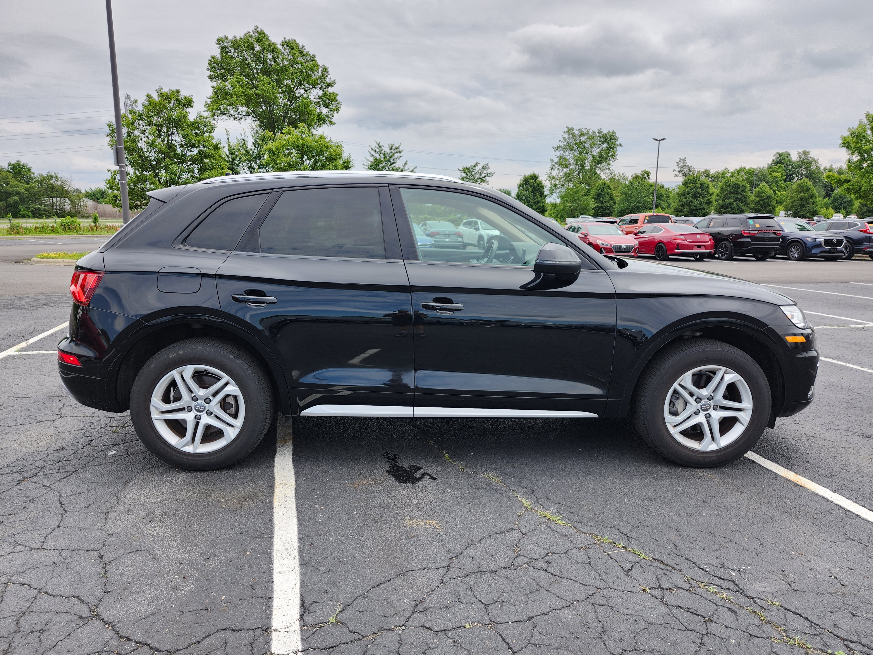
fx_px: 580
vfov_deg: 58.9
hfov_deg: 73.9
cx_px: 436
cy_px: 328
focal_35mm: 23
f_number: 1.8
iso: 25
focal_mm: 5.54
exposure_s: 1/640
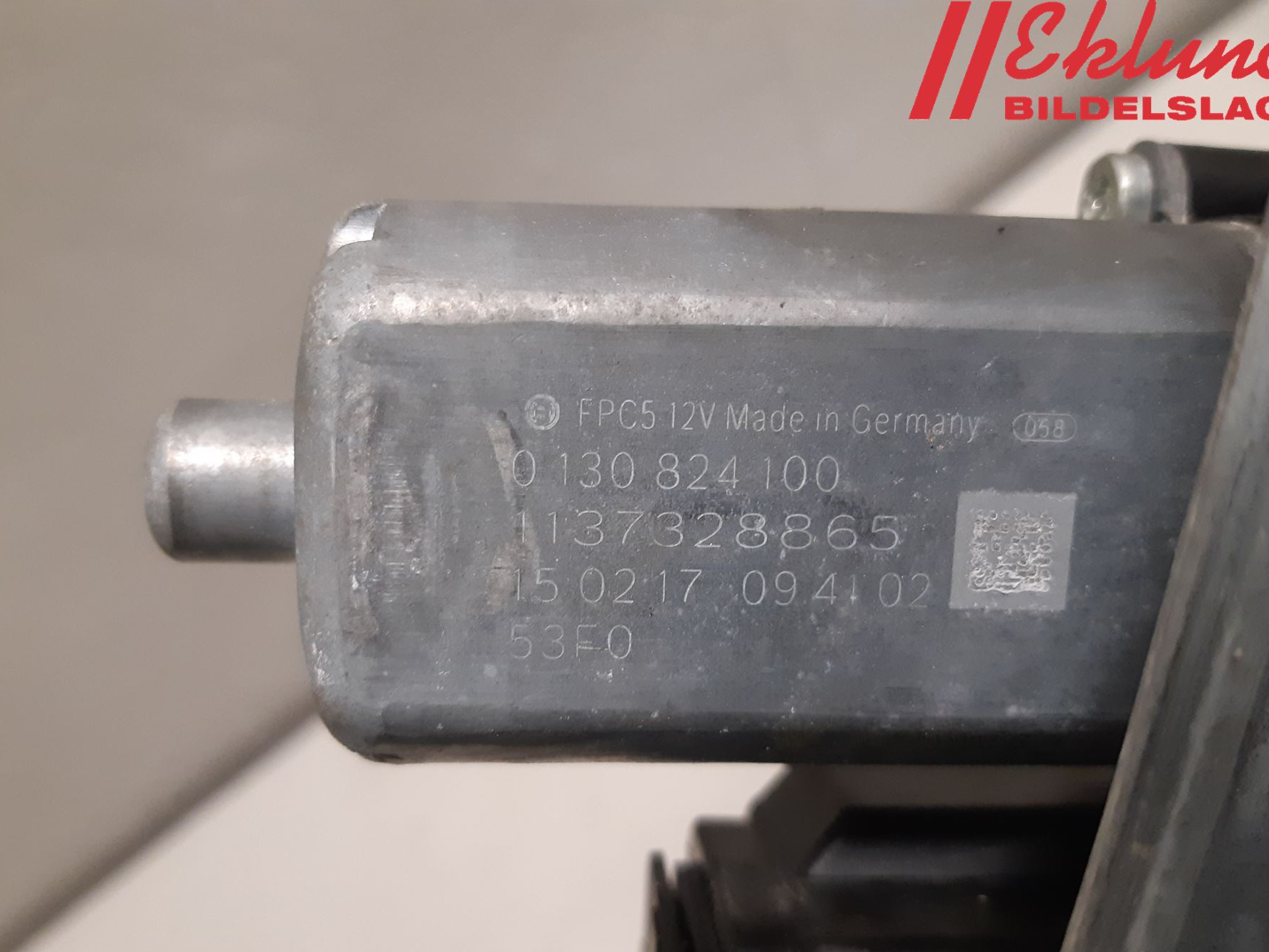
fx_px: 1100
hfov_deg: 60.0
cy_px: 548
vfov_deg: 46.6
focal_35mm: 30
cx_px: 616
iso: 250
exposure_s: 1/50
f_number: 1.7
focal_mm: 3.93
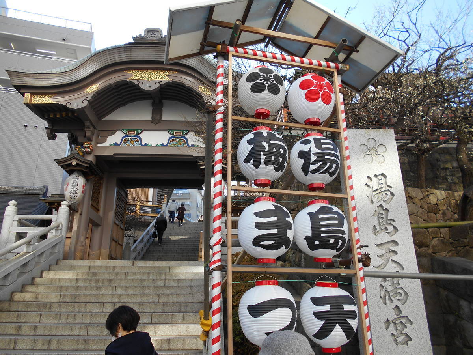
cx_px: 236
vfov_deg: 53.1
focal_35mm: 26
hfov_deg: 67.3
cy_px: 178
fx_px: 355
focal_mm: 4.6
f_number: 3.2
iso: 80
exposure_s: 1/250
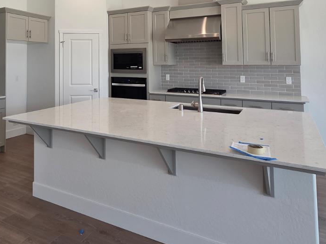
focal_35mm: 28
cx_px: 91
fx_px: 264
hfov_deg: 60.7
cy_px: 50
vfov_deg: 47.2
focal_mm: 2.2
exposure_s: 1/120
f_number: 2.2
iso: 125
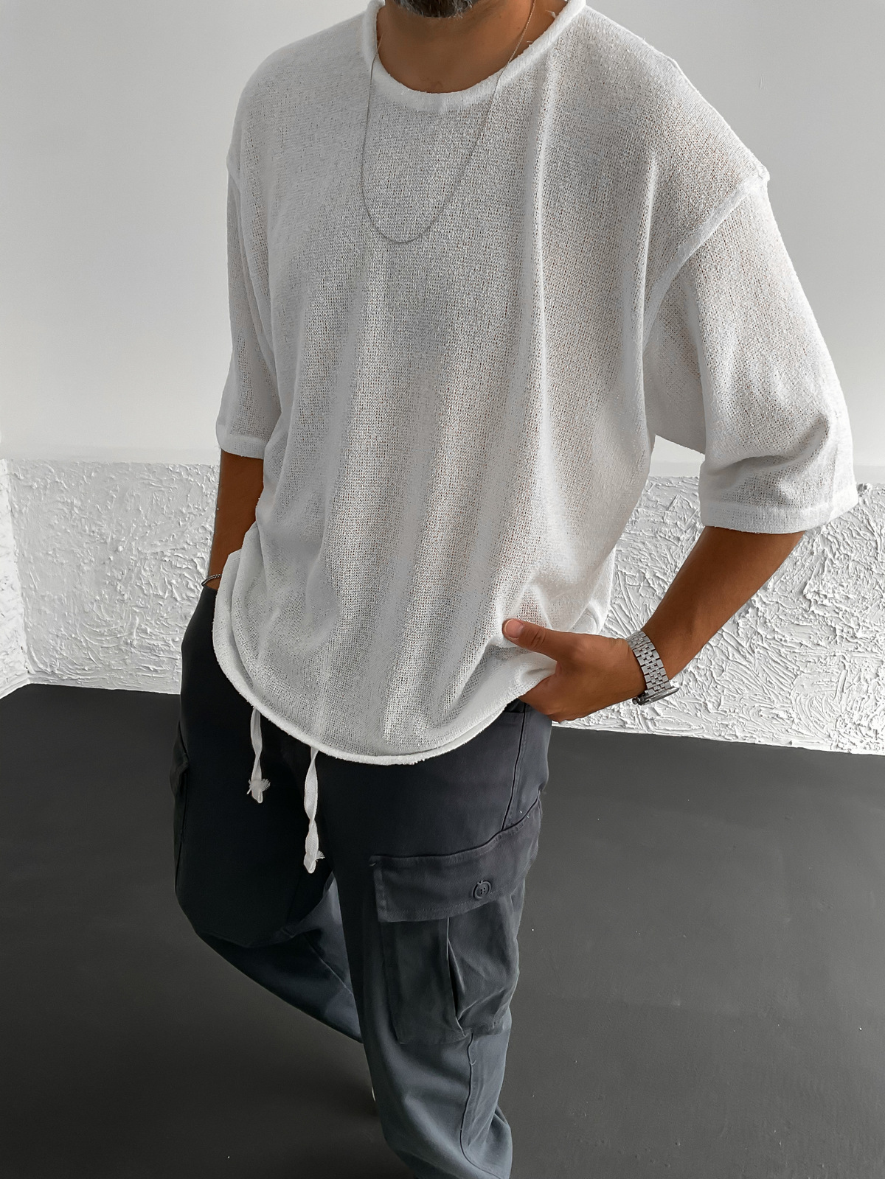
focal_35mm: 29
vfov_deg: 61.7
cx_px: 442
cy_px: 590
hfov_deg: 48.2
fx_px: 989
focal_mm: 3
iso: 64
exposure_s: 1/120
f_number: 1.8
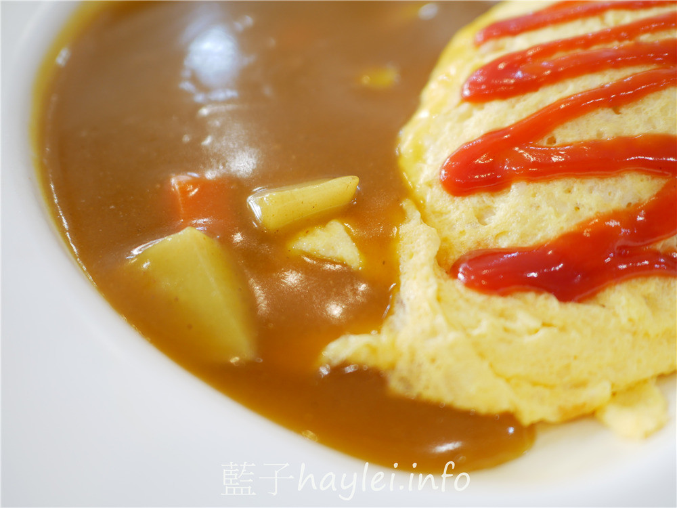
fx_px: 587
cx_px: 338
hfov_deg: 60.0
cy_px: 254
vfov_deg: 46.8
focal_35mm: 30
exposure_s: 1/80
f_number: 1.7
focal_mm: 15
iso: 200
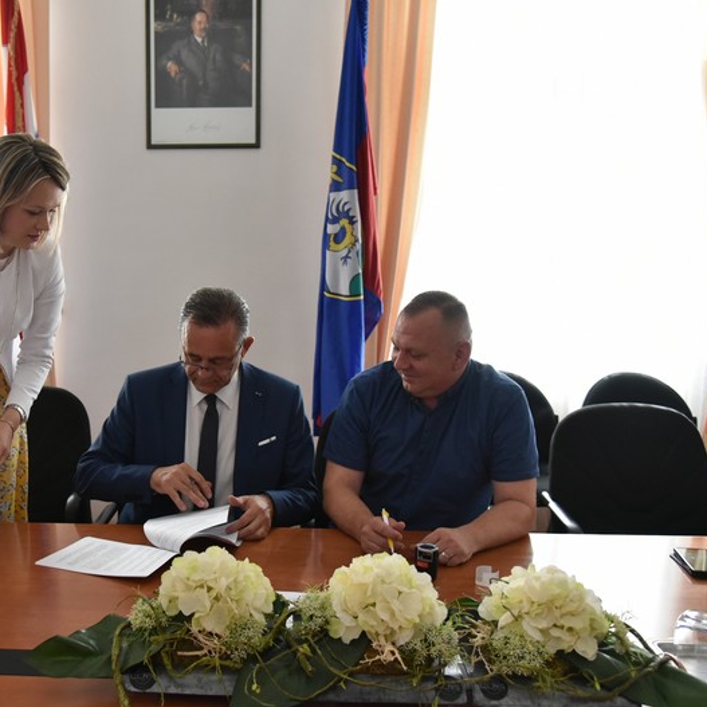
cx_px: 199
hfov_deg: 40.1
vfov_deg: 40.9
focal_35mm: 41
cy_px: 354
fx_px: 947
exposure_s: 1/1600
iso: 5000
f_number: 4
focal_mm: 31
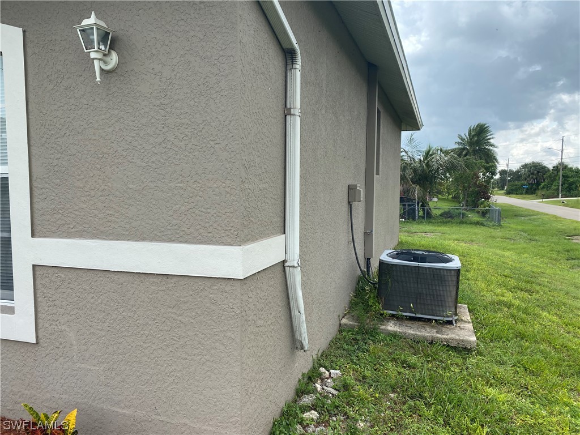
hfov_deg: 67.3
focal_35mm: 26
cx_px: 290
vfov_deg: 53.1
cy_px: 218
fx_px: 436
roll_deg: -1.3
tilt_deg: -2.2
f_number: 1.8
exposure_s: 1/1218
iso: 32
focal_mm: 4.25
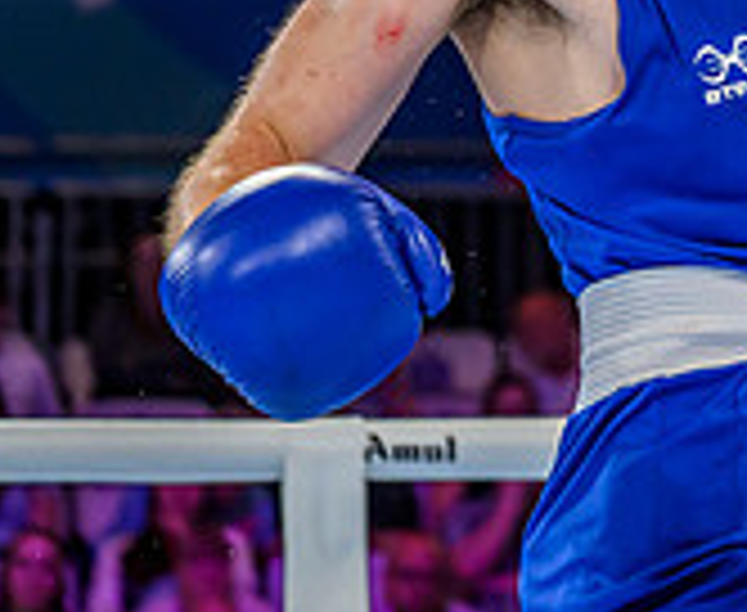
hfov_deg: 7.2
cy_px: -495
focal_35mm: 260
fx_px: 5803
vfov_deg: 5.9
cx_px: 1247
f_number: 3.2
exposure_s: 1/1600
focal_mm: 56
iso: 2000
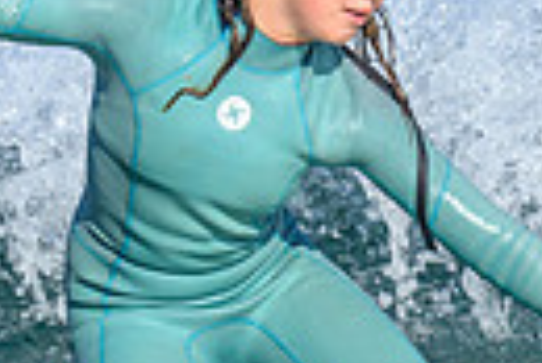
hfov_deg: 0.5
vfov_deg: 0.3
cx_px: -260
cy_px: 211
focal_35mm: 4384
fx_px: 66077
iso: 400
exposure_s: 1/2000
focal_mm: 800
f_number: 6.3
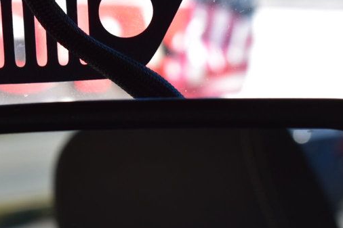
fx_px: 1591
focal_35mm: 167
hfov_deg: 12.2
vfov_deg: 8.2
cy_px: 204
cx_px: 20
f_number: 9
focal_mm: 55
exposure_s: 1/100
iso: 400
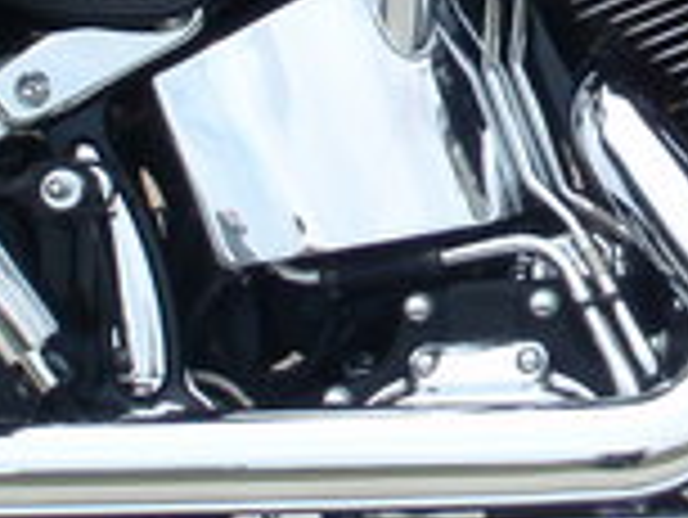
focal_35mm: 188
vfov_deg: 7.8
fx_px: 3739
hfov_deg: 10.4
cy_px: -99
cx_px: 751
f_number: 6.3
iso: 64
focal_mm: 6.53
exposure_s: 1/80
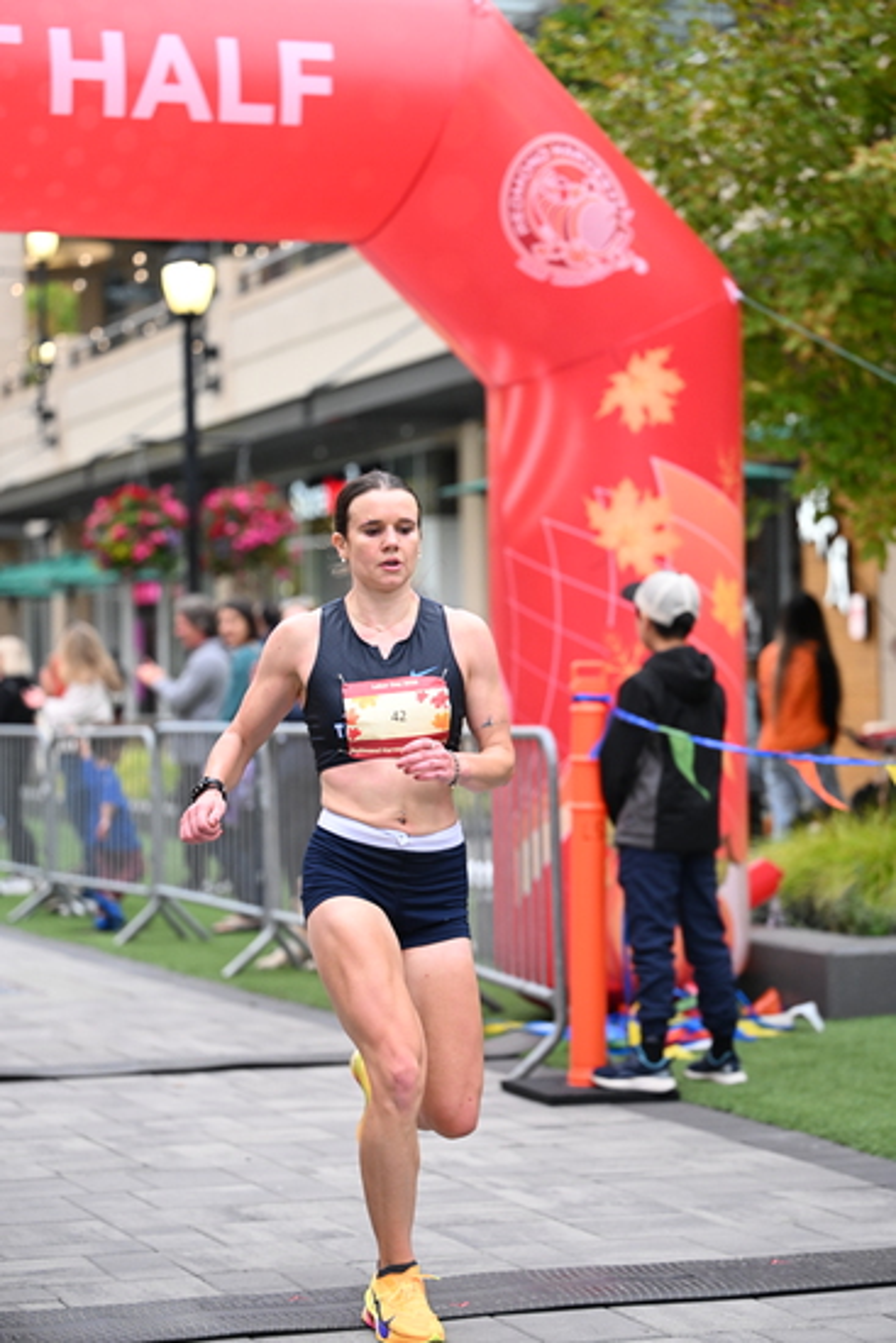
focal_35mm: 89
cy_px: 672
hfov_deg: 15.4
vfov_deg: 22.9
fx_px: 3320
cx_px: 448
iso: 1600
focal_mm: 89
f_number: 2.8
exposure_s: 1/1000
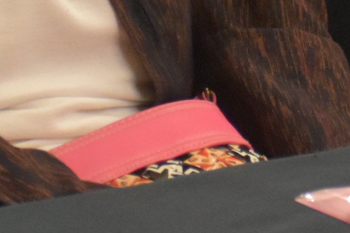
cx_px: 450
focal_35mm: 464
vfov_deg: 2.9
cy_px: -480
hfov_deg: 4.4
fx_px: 4511
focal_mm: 50
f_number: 4.8
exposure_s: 1/60
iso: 2800
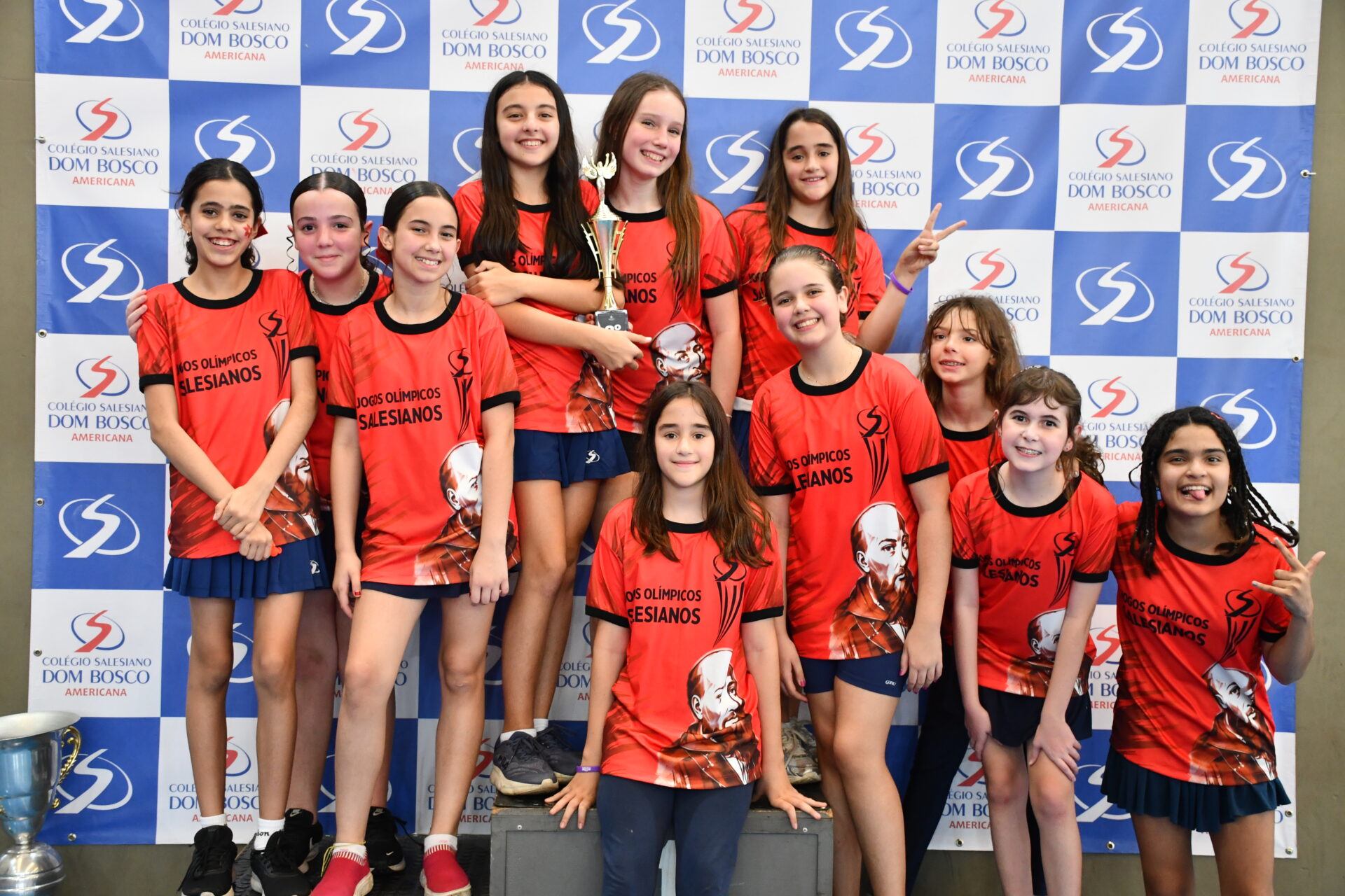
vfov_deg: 28.1
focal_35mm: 48
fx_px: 1793
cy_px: 448
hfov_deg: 41.1
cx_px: 672
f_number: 4
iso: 1600
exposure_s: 1/125
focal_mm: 32
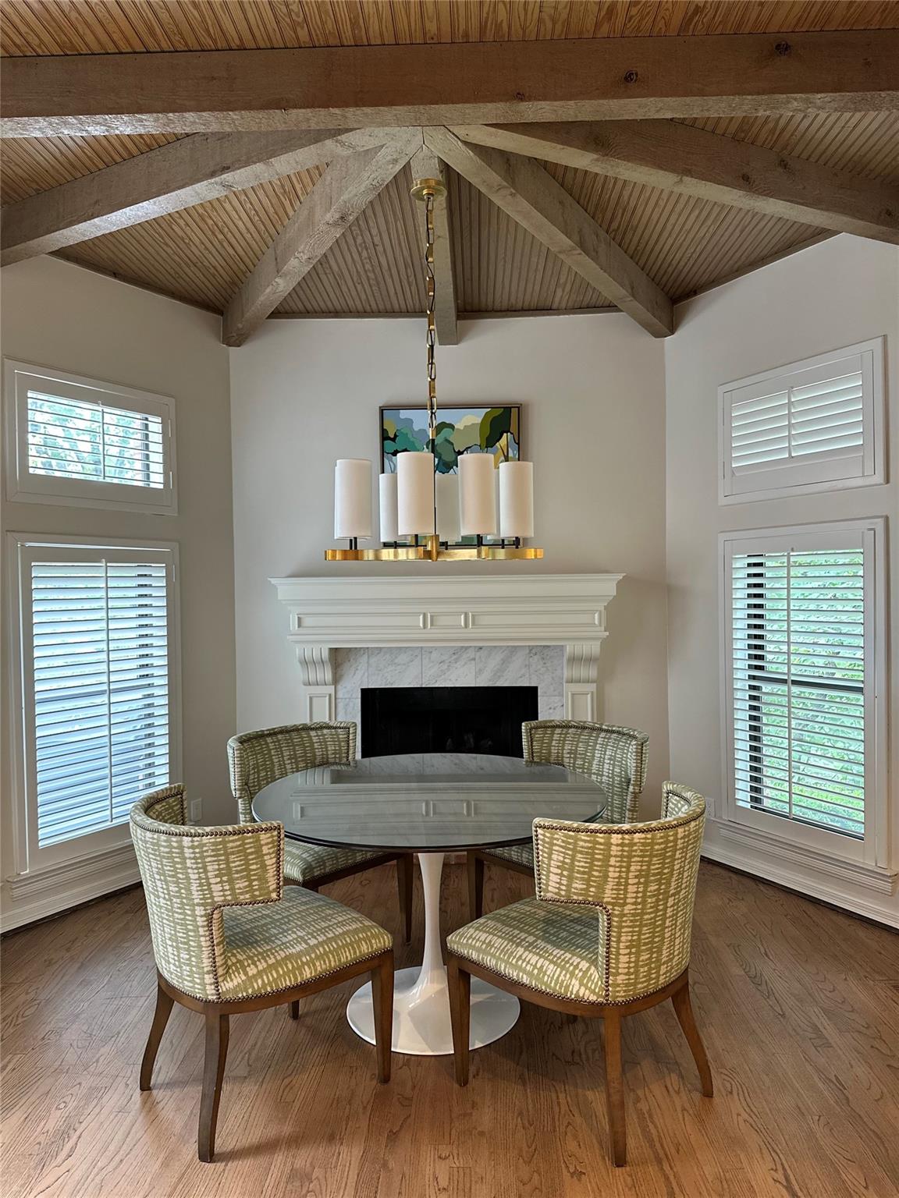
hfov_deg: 56.8
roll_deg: +0.8
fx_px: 831
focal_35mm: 24
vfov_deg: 71.6
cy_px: 599
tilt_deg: -1.4
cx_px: 450
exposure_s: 1/60
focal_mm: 6.86
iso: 250
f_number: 1.78
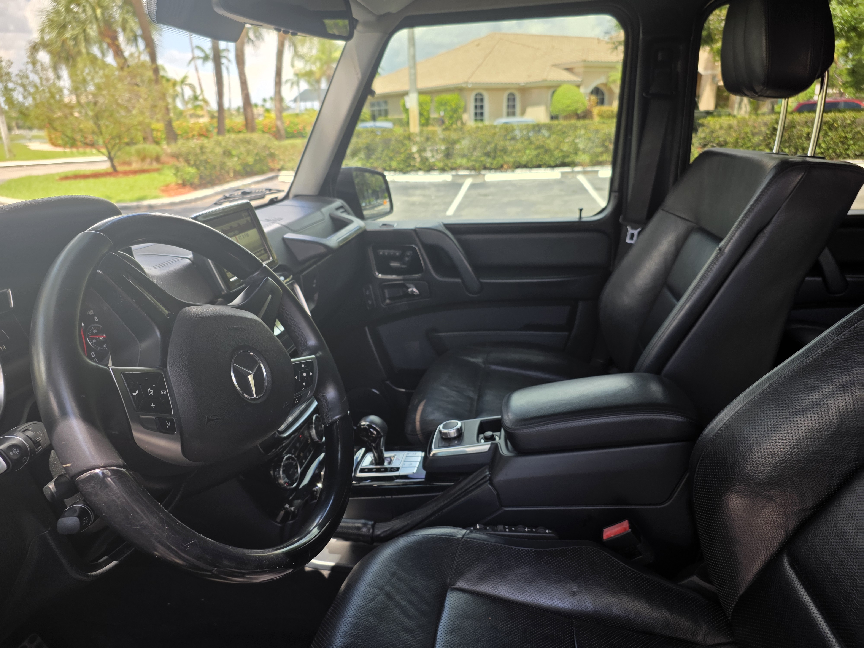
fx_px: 574
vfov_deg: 58.9
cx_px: 432
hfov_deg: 73.9
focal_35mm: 23
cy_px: 324
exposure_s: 1/180
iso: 40
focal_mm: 6.25
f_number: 1.7
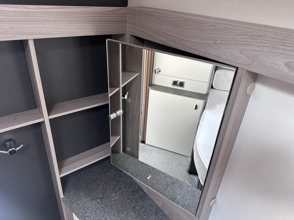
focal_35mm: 24
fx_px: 204
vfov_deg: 56.8
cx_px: 147
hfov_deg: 71.6
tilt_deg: -28.5
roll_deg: -4.6
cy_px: 110
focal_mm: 6.86
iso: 160
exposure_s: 1/121
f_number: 1.78
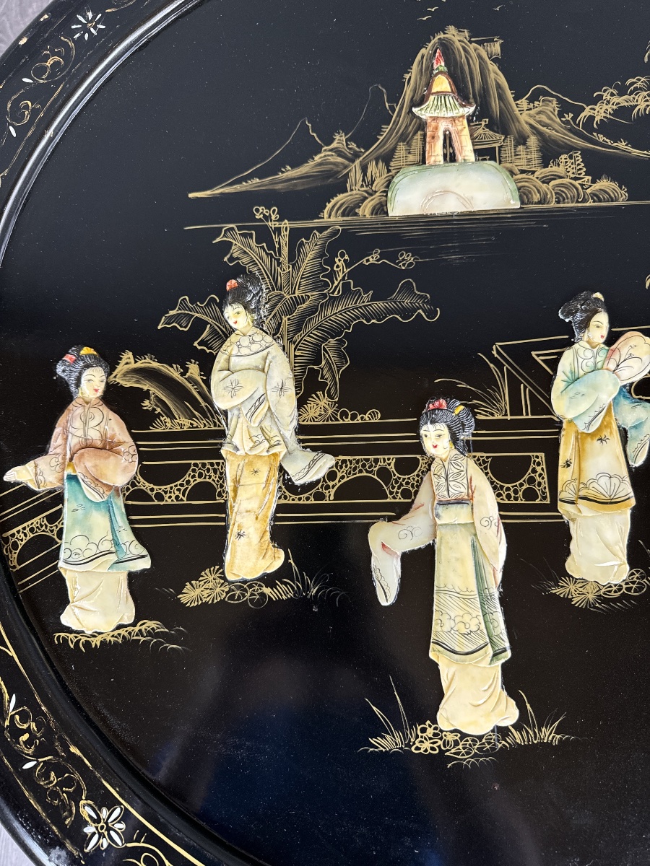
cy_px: 433
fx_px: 601
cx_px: 325
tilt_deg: -79.3
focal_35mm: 24
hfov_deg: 56.8
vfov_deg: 71.6
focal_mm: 6.76
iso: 200
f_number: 1.78
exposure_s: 1/100
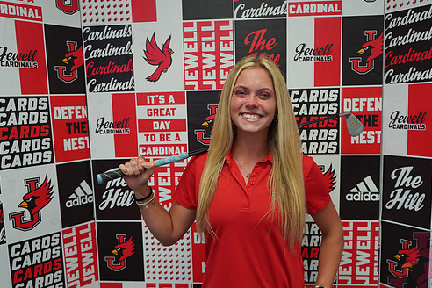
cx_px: 234
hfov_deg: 57.2
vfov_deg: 39.9
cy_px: 162
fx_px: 396
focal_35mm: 33
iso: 800
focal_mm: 28
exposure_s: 1/160
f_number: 4
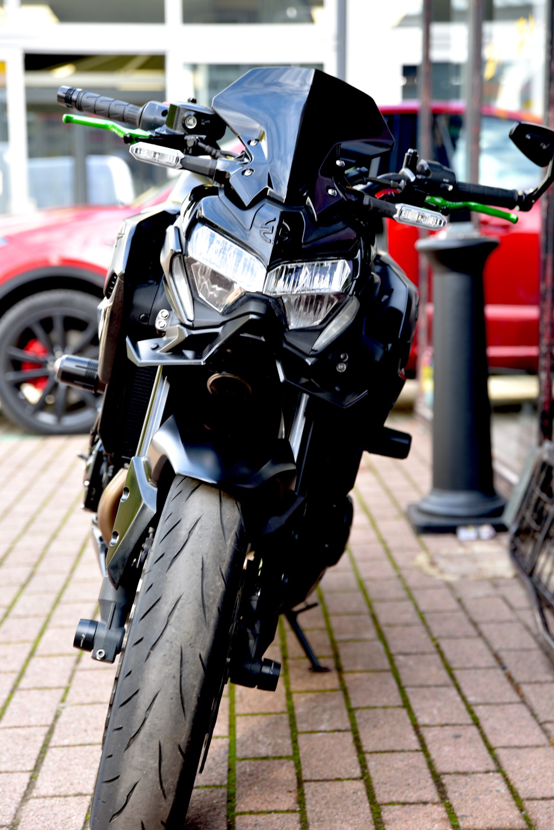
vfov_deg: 32.4
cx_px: 277
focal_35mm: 62
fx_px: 1430
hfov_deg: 21.9
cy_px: 415
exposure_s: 1/60
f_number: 3.2
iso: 100
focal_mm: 62
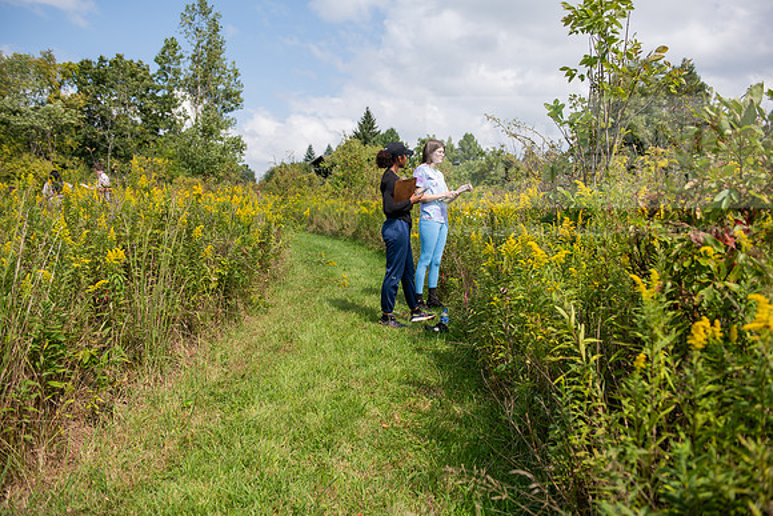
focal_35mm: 31
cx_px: 386
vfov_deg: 42.3
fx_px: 666
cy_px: 258
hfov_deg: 60.3
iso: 64
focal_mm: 31
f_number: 3.5
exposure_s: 1/500
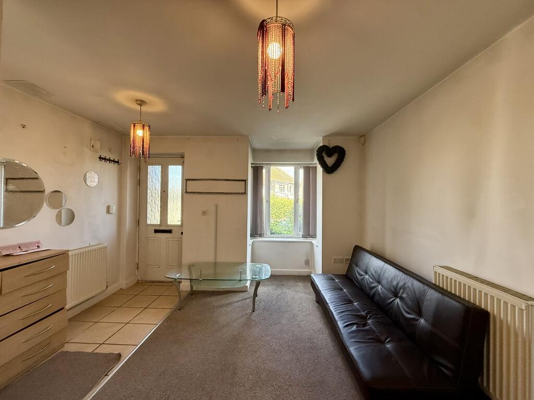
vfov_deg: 85.7
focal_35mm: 14
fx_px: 216
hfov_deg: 102.1
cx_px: 267
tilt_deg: +0.6
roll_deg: -1.1
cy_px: 200
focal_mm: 2.22
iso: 200
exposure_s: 1/99
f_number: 2.2
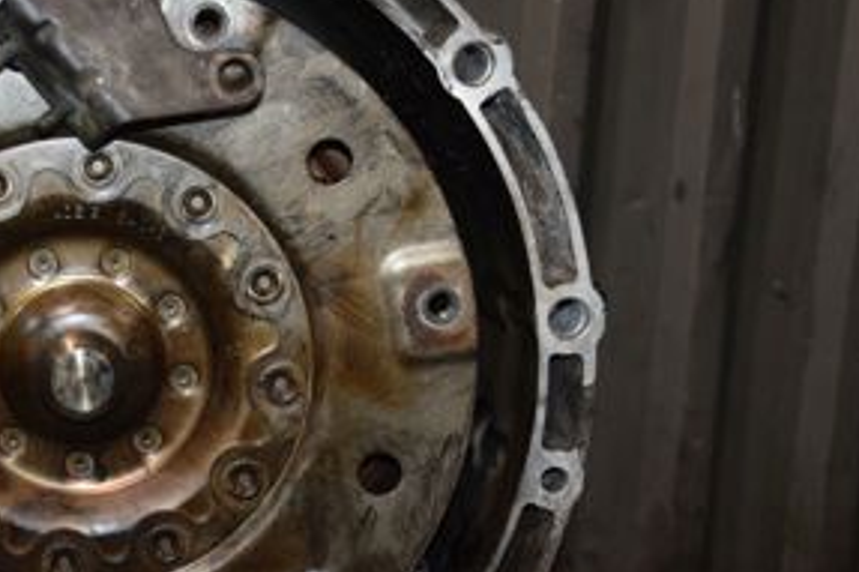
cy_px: 329
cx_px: 114
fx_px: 2075
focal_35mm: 87
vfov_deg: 15.7
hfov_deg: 22.9
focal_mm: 26
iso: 800
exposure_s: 1/60
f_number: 5
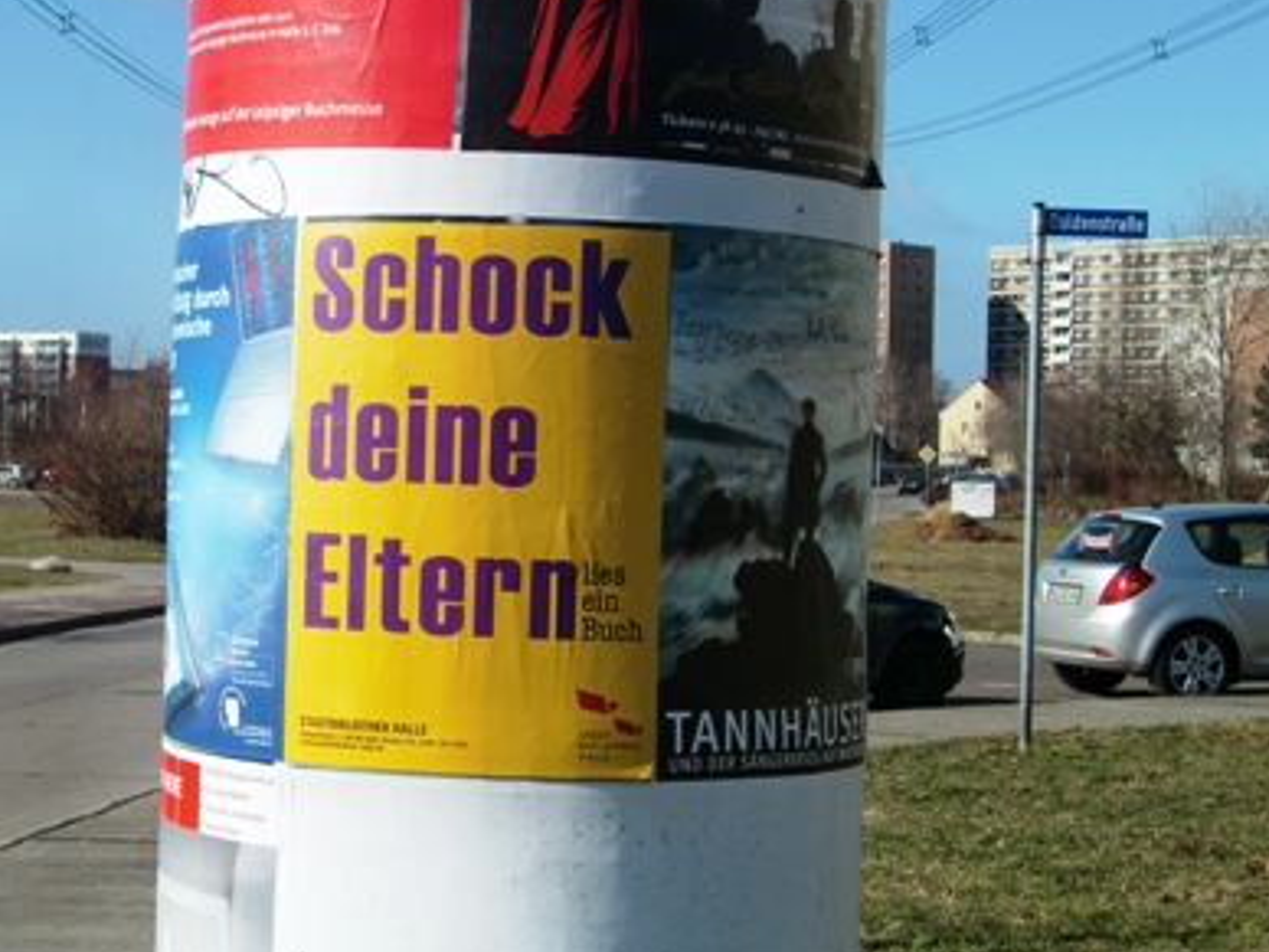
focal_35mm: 78
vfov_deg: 18.9
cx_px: 399
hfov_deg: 24.9
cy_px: 443
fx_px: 2859
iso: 64
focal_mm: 9.8
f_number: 9.7
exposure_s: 1/160
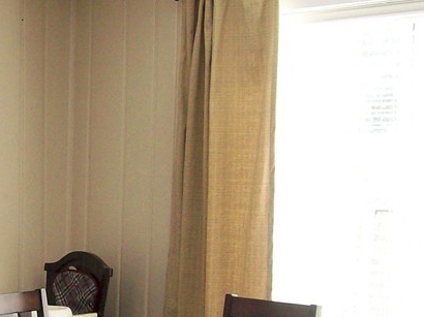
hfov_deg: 20.8
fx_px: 1102
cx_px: -37
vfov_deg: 16.1
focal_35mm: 90
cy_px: 297
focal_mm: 6
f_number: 2.7
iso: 200
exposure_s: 1/66.7
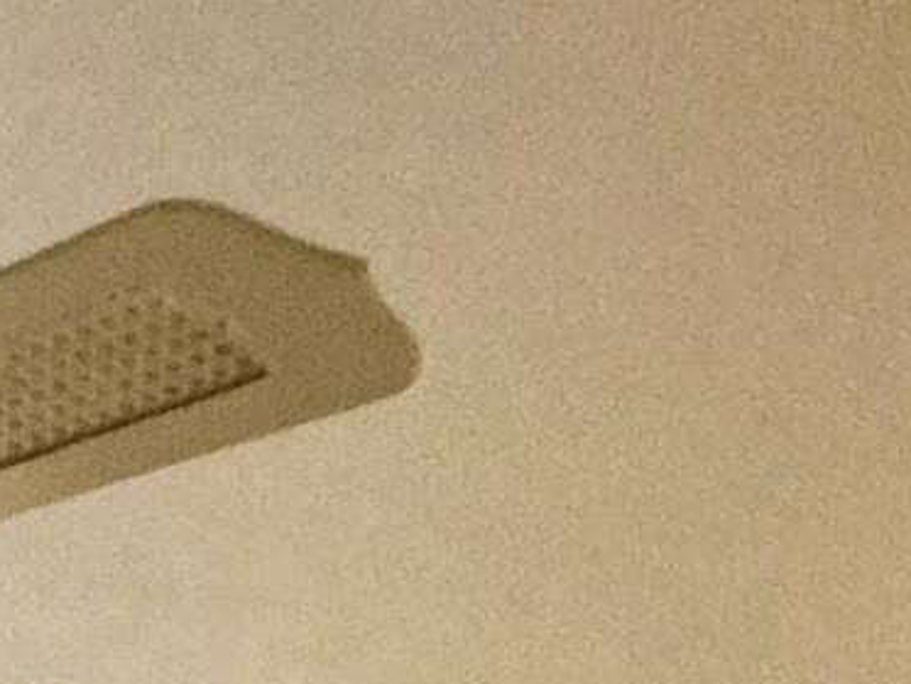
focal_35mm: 154
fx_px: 4053
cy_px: 1799
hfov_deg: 11.8
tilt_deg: +4.9
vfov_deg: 8.5
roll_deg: +1.2
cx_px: -730
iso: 320
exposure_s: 1/40
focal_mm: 3.99
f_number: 1.8
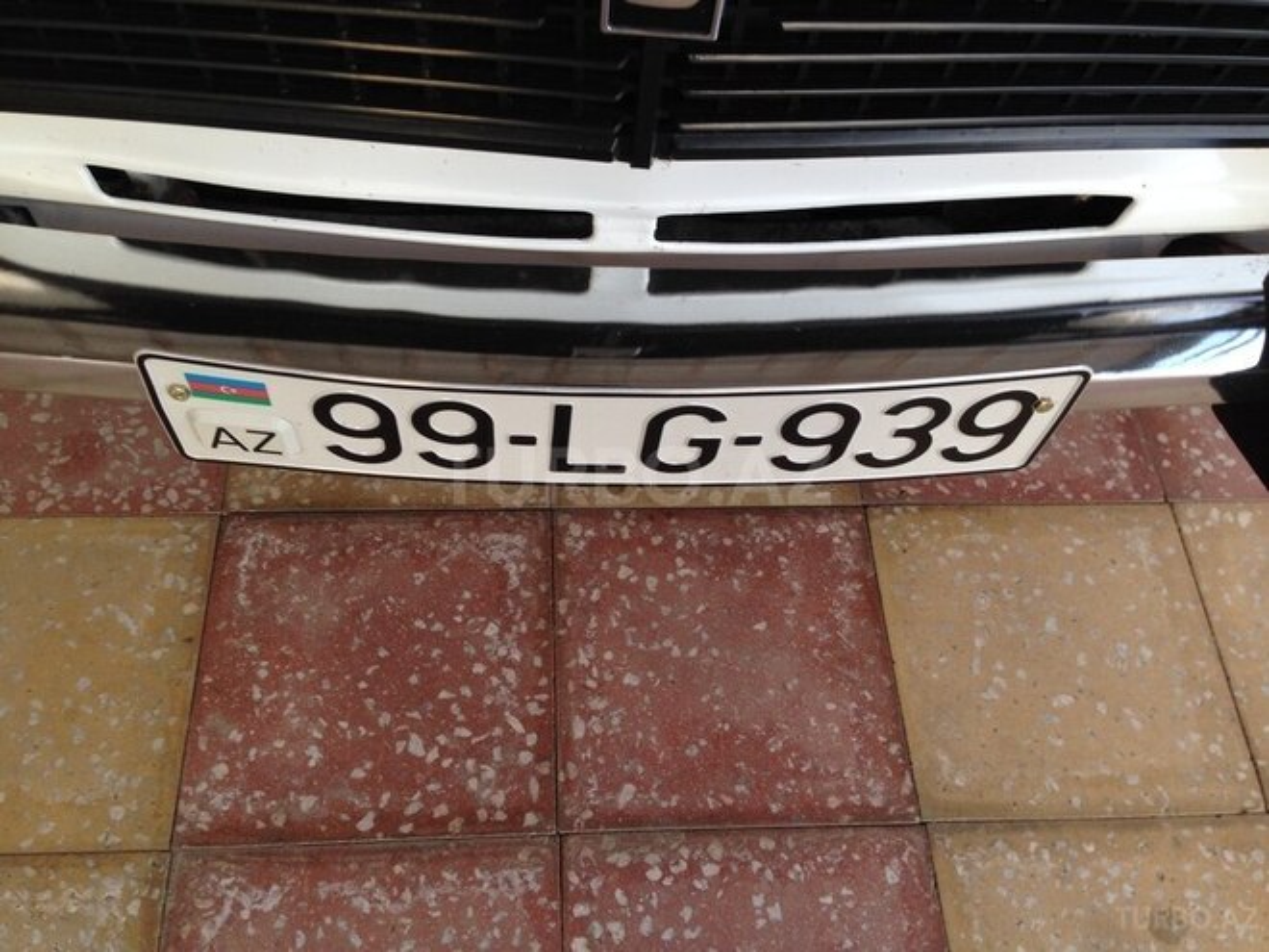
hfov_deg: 55.4
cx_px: 634
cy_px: 476
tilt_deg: -58.2
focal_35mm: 33
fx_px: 1210
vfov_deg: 42.9
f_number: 2.4
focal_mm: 4.12
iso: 50
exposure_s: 1/30
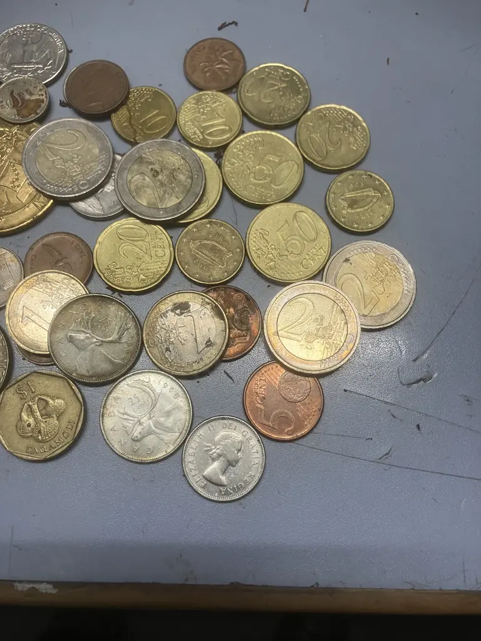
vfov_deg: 63.4
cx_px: 240
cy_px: 320
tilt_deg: -74.9
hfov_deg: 49.7
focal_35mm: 28
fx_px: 519
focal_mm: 3.99
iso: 50
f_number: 1.8
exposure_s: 1/50
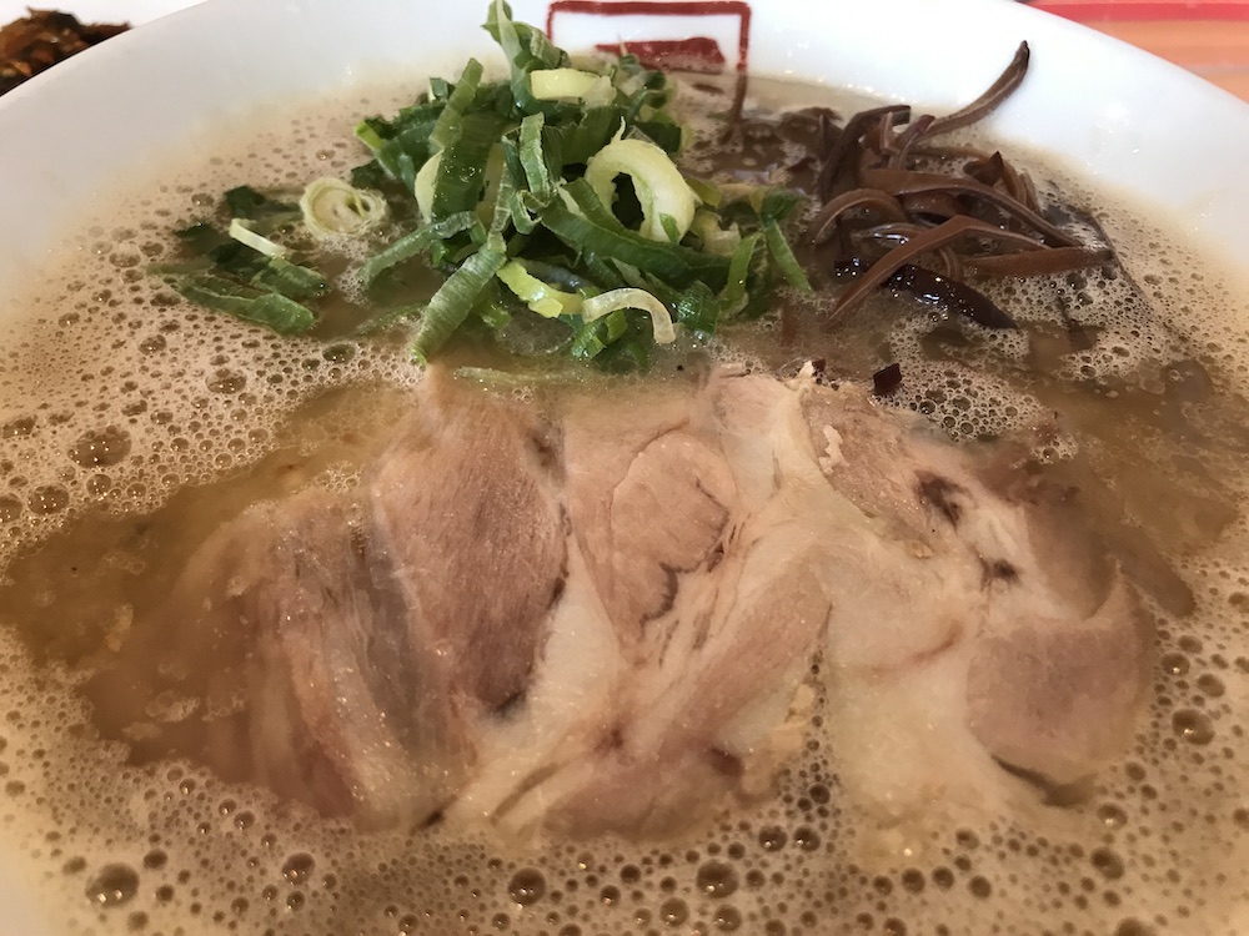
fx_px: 1010
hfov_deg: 63.4
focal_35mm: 28
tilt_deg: -46.9
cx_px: 624
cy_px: 468
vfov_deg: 49.7
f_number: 1.8
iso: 25
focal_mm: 3.99
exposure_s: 1/30
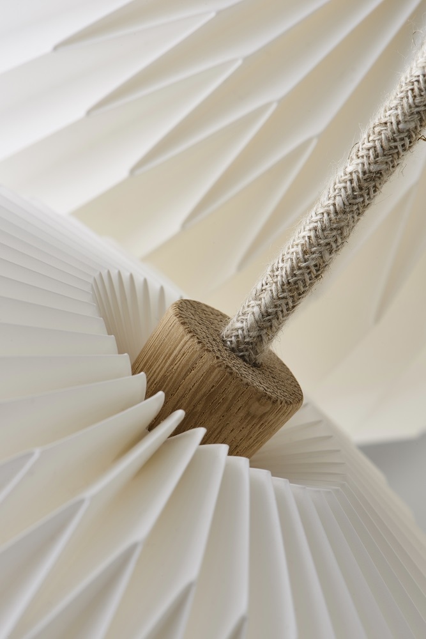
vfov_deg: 19.5
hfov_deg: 13.0
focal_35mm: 105
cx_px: 213
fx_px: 1863
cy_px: 320
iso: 100
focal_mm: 105
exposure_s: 1/2.5
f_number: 22
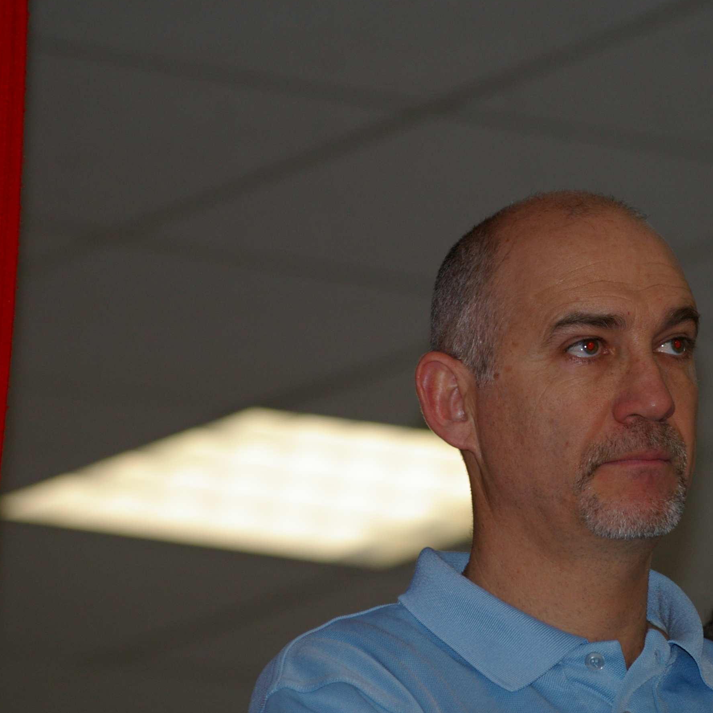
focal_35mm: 367
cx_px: 524
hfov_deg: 4.8
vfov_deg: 4.8
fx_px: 8552
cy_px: 345
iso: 400
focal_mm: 170
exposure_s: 1/180
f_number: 4.5
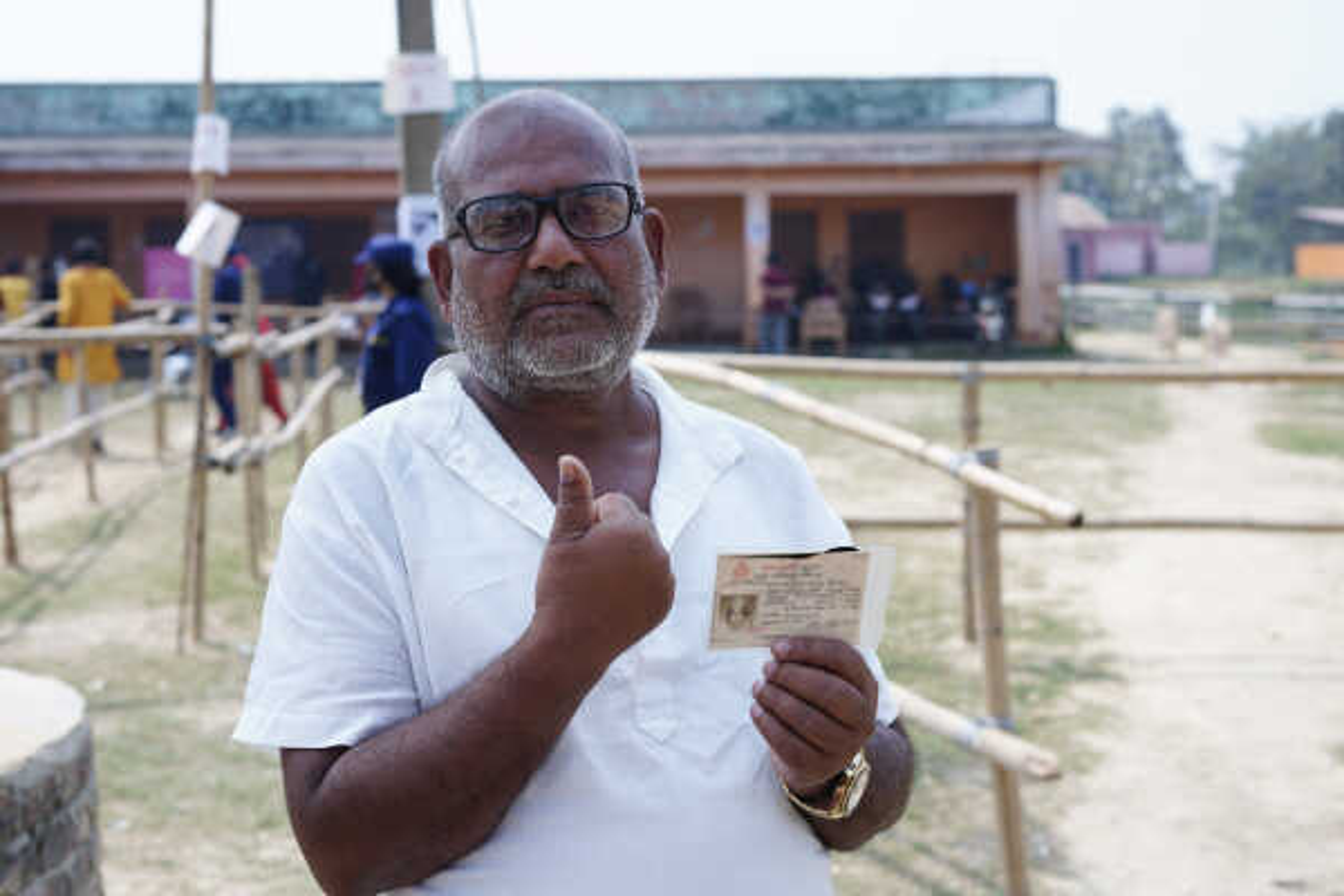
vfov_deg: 27.0
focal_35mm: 50
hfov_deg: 39.6
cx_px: 672
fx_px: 1867
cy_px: 448
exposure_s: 1/320
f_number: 5
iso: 100
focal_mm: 50
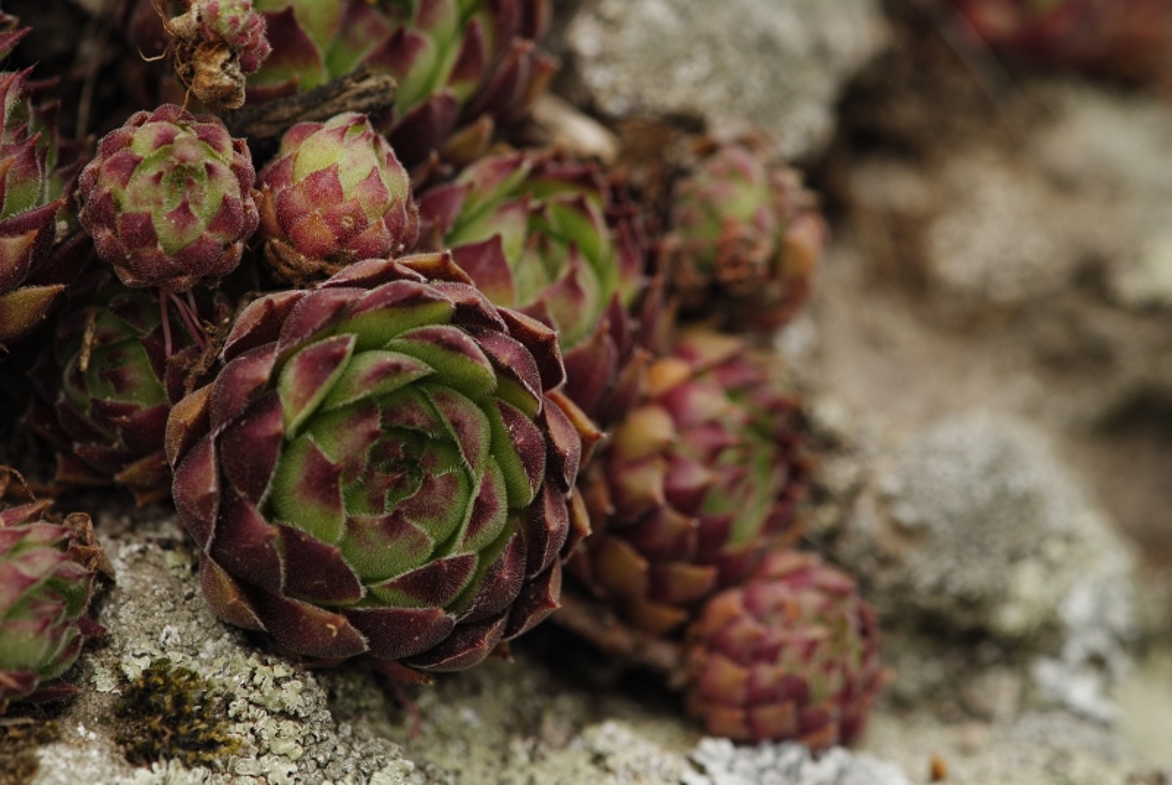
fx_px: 4157
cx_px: 586
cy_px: 392
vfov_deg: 10.8
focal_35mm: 128
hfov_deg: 16.0
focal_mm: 85
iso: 200
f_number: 7.1
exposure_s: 1/200
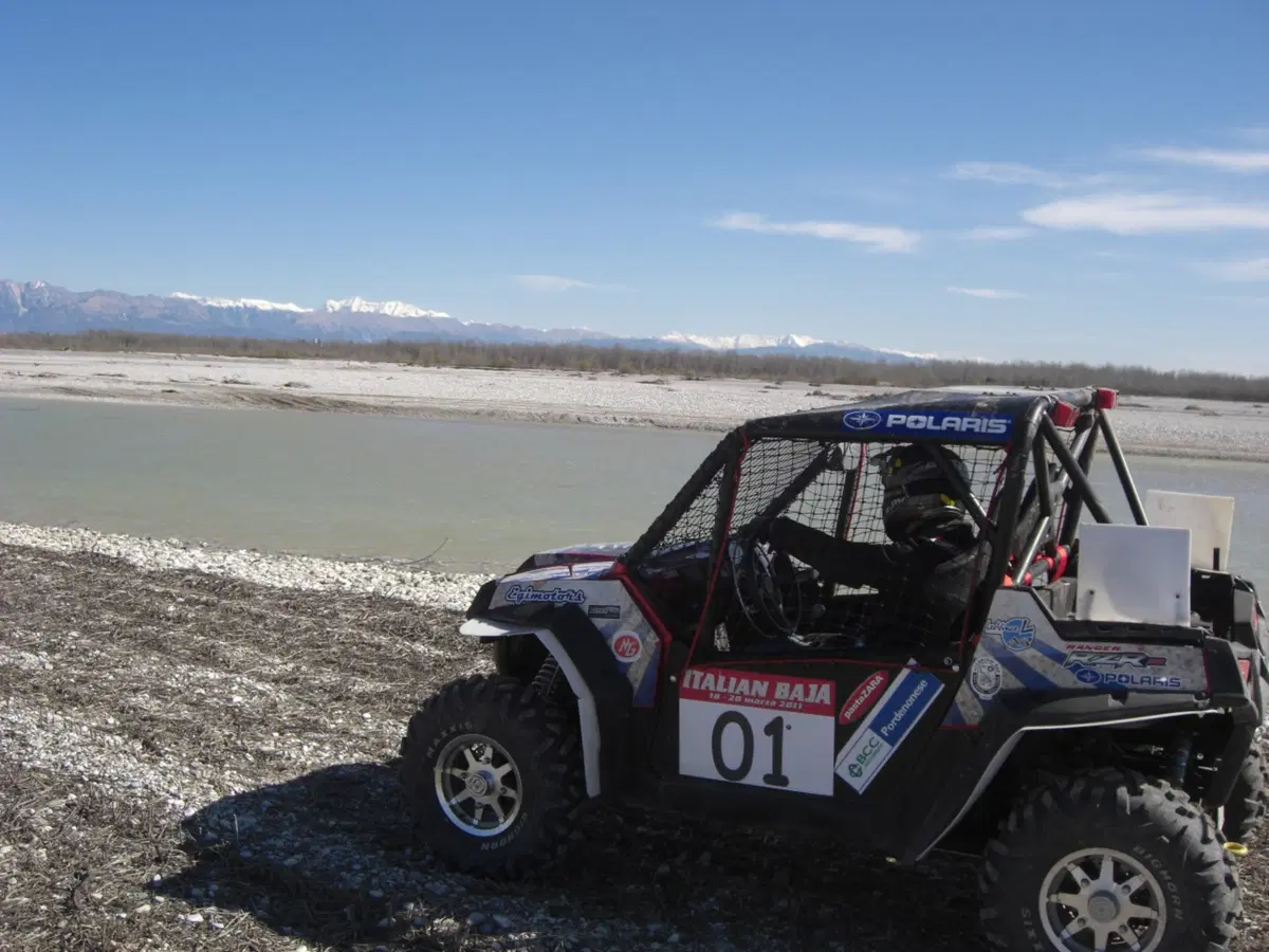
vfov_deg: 37.7
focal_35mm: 38
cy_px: 476
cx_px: 634
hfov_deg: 49.0
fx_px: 1393
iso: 80
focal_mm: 7.9
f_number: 8
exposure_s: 1/200
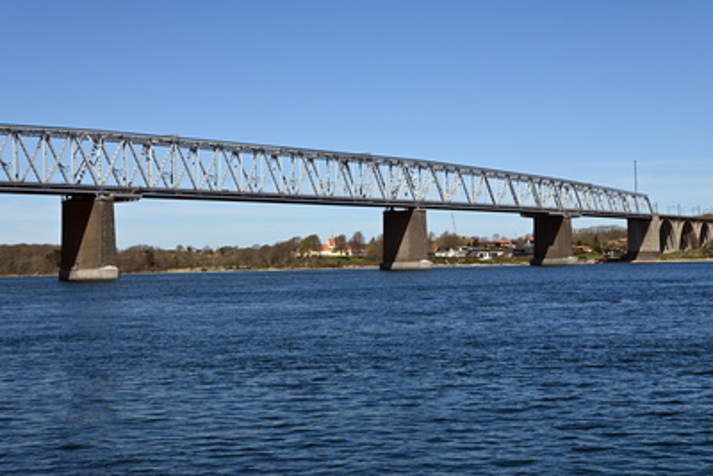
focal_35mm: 58
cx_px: 356
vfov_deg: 23.2
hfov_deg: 34.2
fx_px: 1159
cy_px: 238
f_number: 8
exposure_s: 1/500
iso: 100
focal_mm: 39
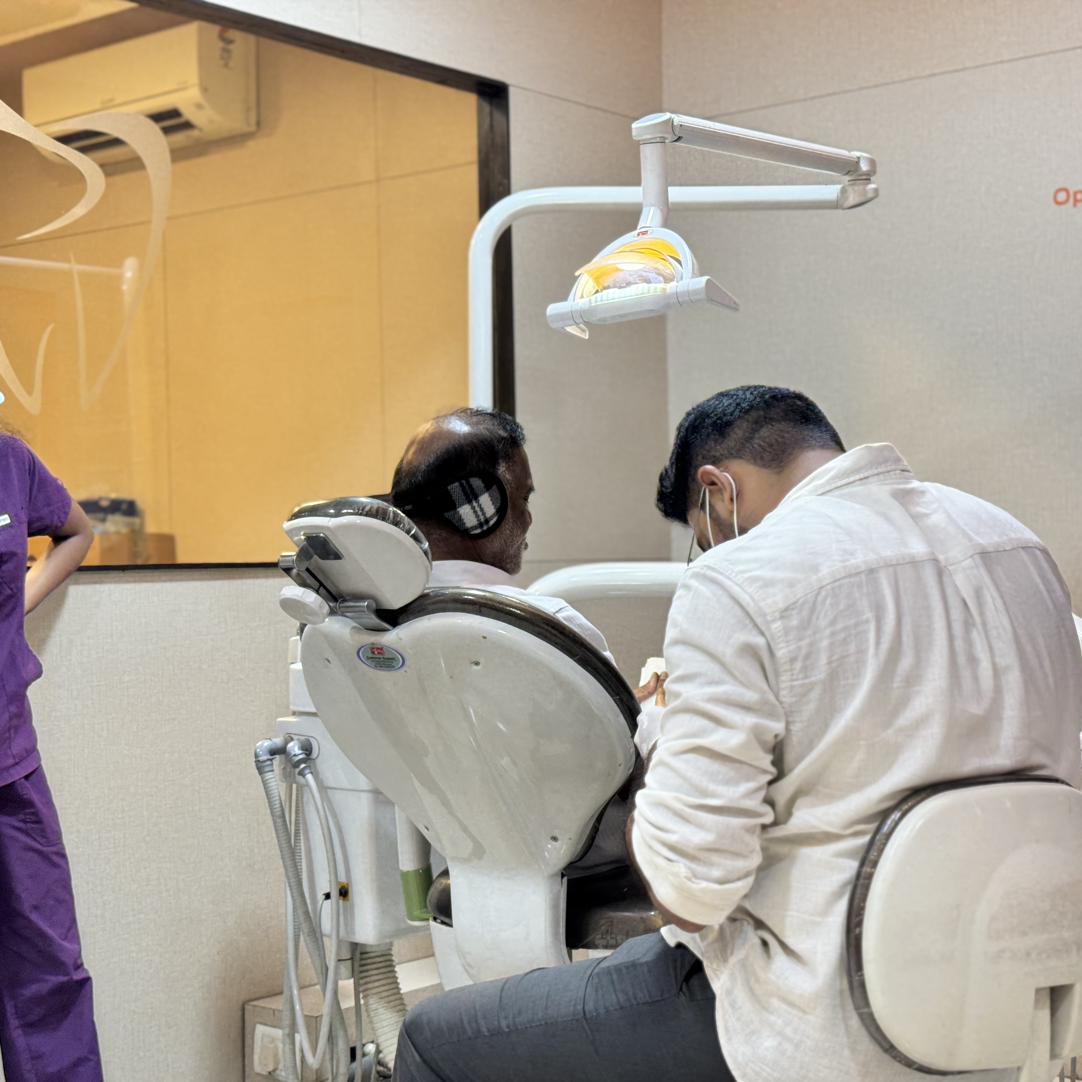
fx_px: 2016
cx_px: 482
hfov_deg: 30.0
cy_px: 544
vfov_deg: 30.0
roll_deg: -0.4
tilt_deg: -0.9
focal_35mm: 57
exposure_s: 1/50
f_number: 1.78
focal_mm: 6.76
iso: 80
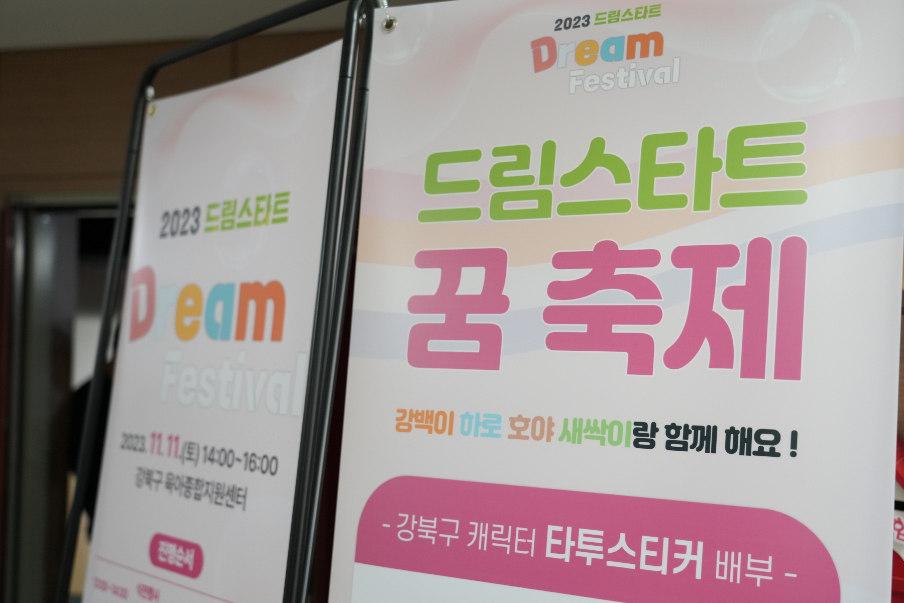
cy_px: 302
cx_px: 452
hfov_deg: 42.7
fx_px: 1155
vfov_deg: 29.2
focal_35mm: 46
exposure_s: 1/125
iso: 2000
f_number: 4
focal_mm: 46
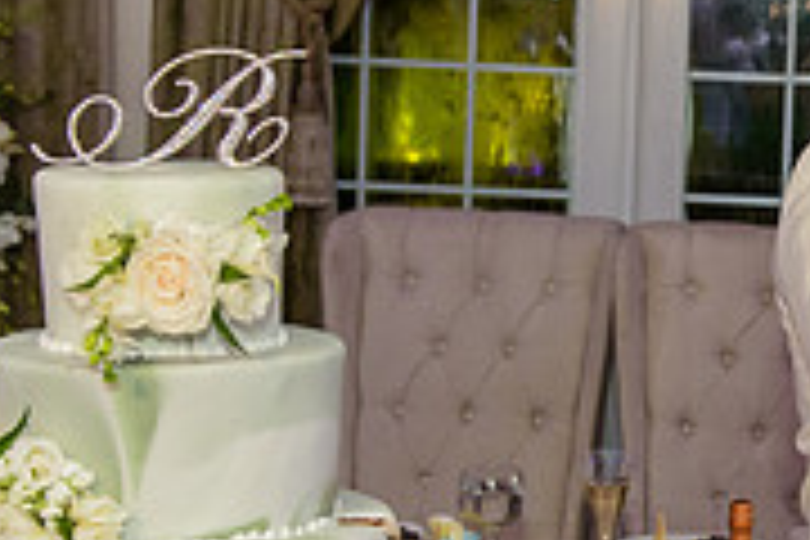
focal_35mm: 103
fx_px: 2317
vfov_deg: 13.3
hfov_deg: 18.4
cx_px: 1066
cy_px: 209
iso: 1600
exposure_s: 1/125
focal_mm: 32
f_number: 3.2
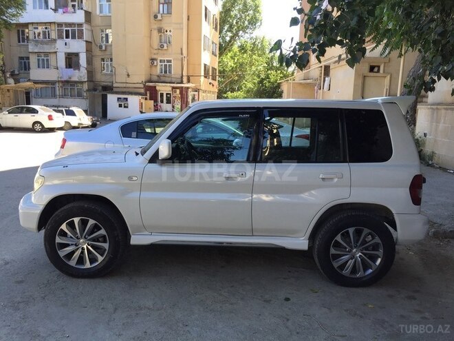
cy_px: 170
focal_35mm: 29
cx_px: 227
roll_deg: -3.2
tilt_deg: -10.7
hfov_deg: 61.7
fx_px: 380
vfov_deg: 48.2
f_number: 2.2
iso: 32
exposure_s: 1/214
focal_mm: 4.15
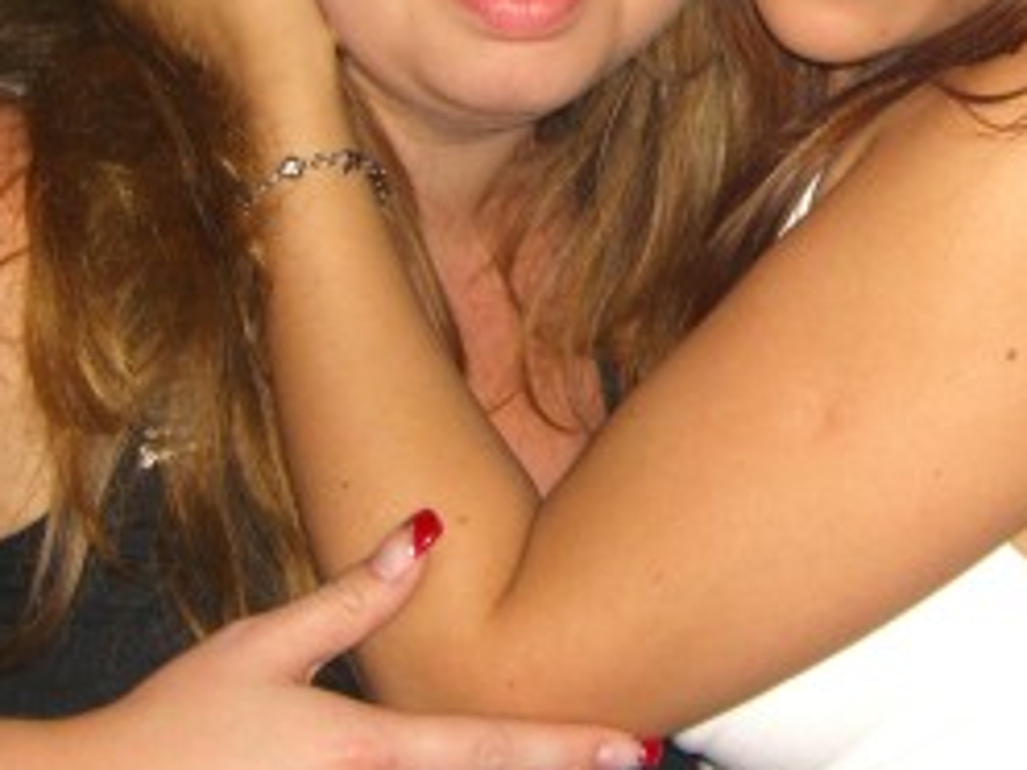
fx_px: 2729
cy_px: 99
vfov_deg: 15.9
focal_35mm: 92
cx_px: 894
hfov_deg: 20.9
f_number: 2.8
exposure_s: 1/60
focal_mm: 7.9
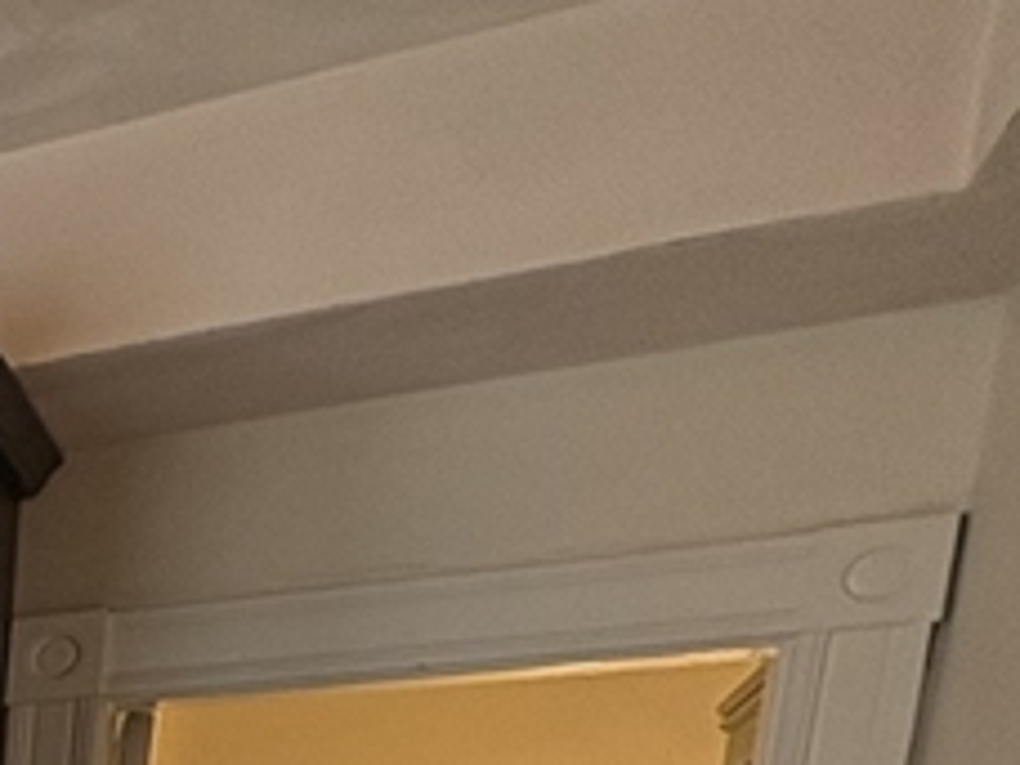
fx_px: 1856
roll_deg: +1.1
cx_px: -1033
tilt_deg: -10.4
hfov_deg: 18.8
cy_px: 1391
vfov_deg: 18.2
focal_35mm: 63
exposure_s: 1/60
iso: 200
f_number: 2.2
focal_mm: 2.22
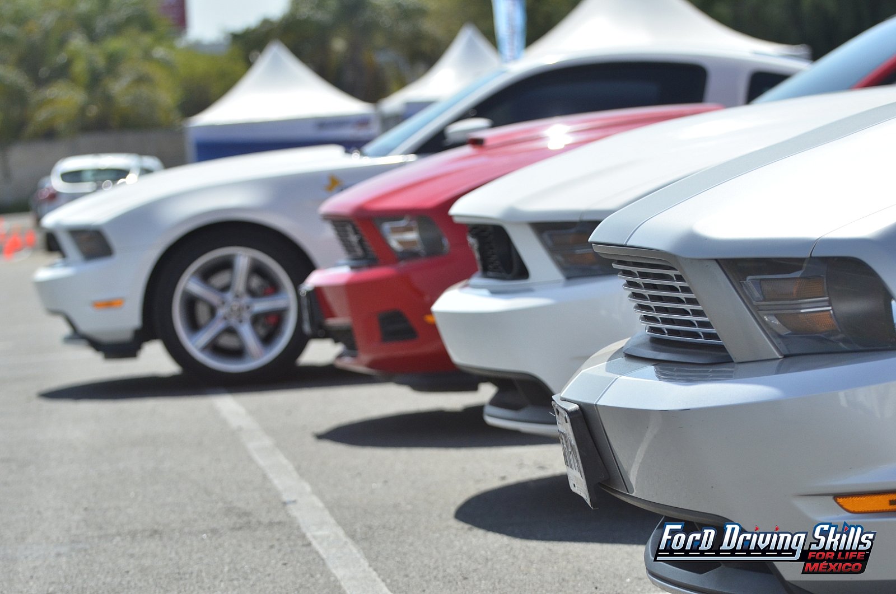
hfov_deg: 16.1
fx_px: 3168
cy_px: 297
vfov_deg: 10.7
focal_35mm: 128
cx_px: 448
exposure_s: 1/6400
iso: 640
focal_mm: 85
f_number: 4.5
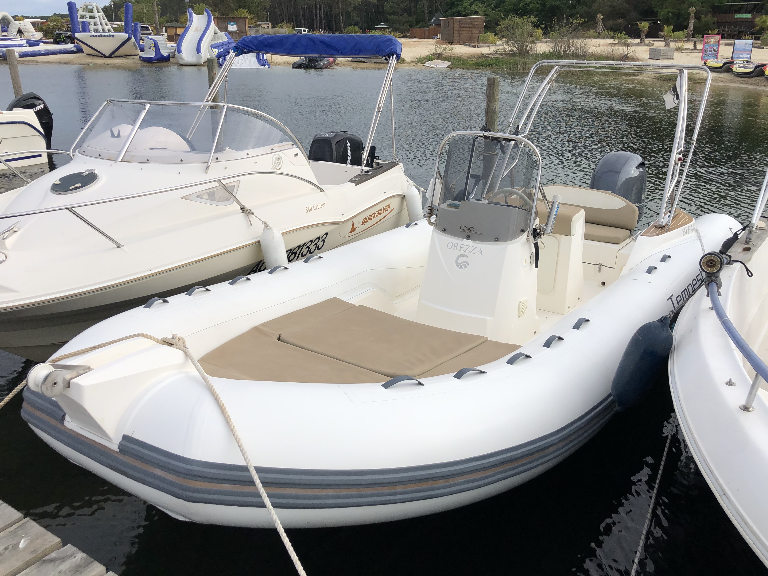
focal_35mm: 31
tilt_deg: -16.7
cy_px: 259
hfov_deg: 58.4
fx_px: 688
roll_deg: +0.1
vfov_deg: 45.4
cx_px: 386
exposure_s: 1/2404
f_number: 1.8
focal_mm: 3.99
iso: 20
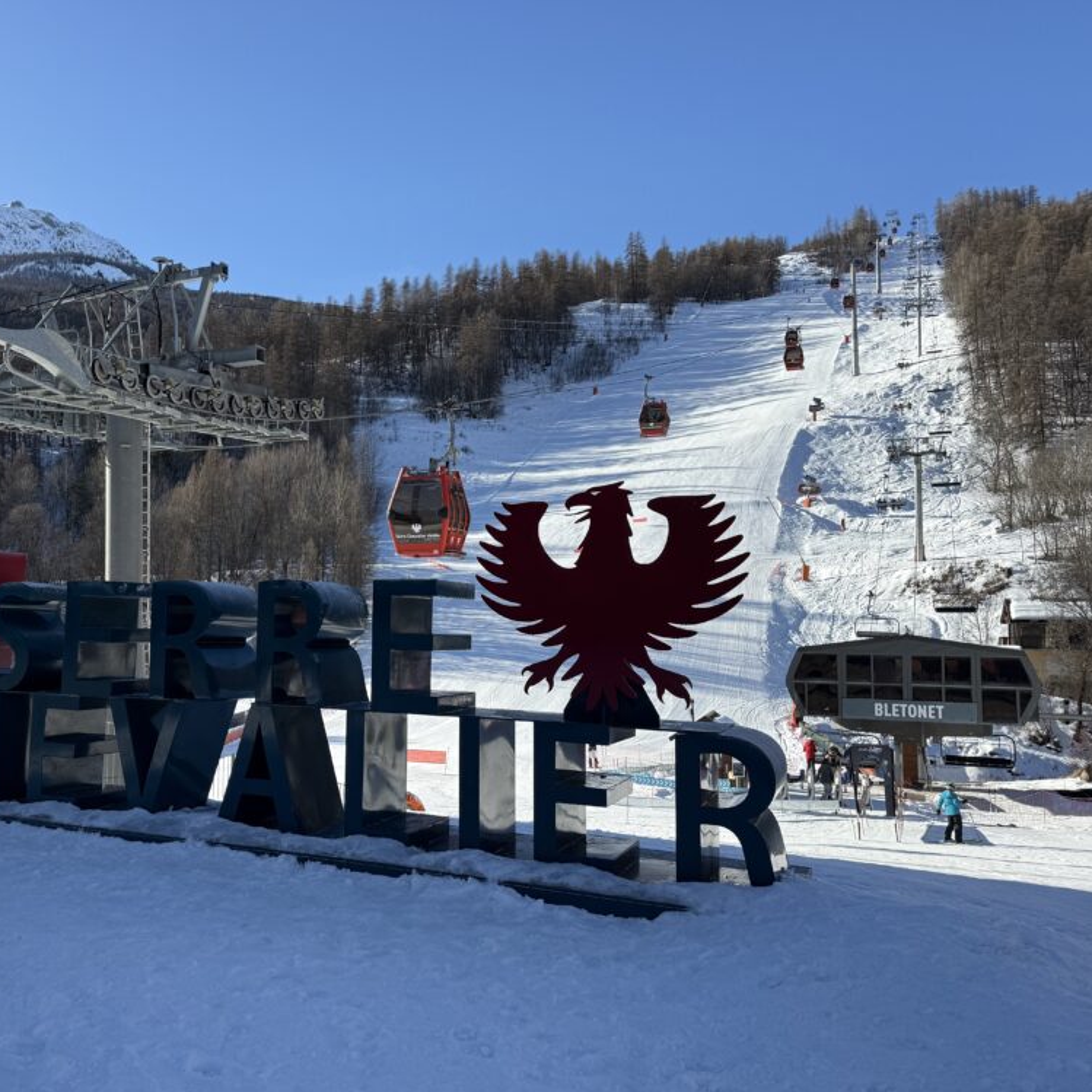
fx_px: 1035
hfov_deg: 54.7
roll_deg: -1.0
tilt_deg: +4.8
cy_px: 558
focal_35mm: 29
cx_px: 383
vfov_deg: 55.6
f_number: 1.78
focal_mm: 6.76
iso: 80
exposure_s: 1/3584
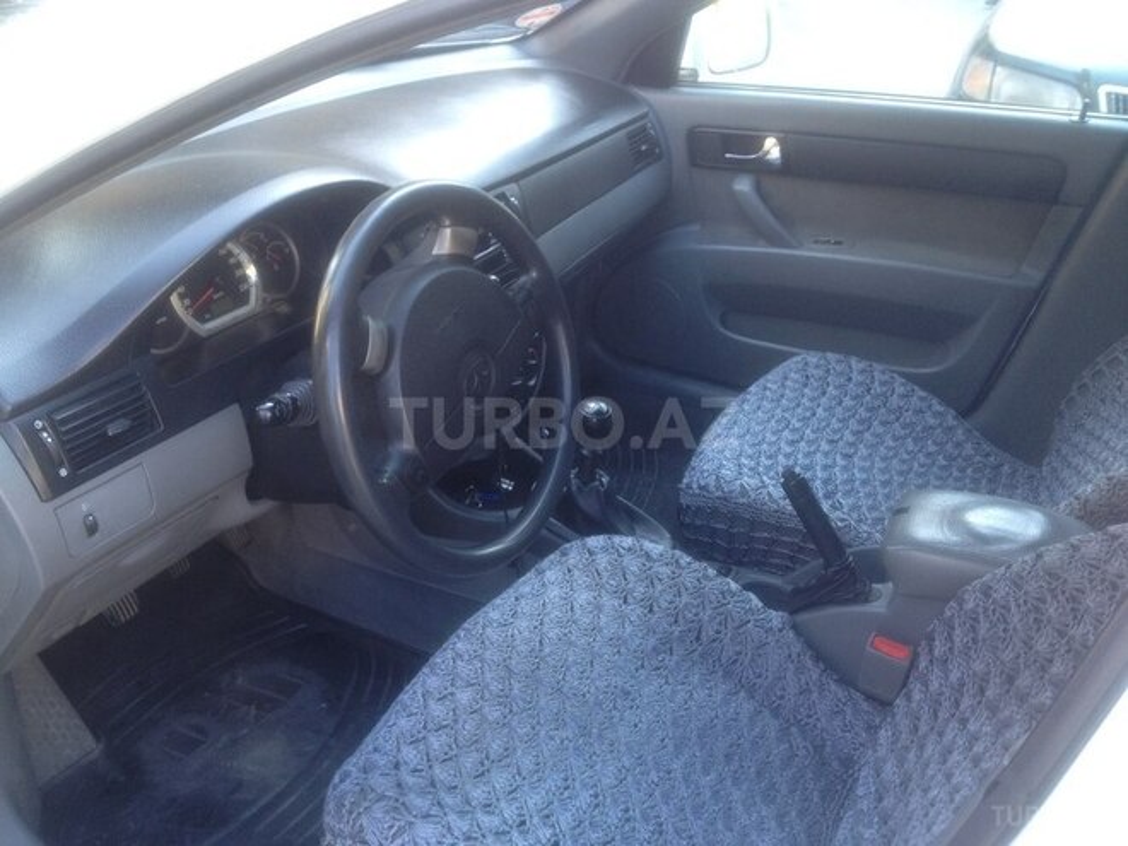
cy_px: 423
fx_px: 1141
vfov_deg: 40.7
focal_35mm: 35
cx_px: 564
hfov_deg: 52.6
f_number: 2.4
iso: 64
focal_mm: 4.28
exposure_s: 1/40
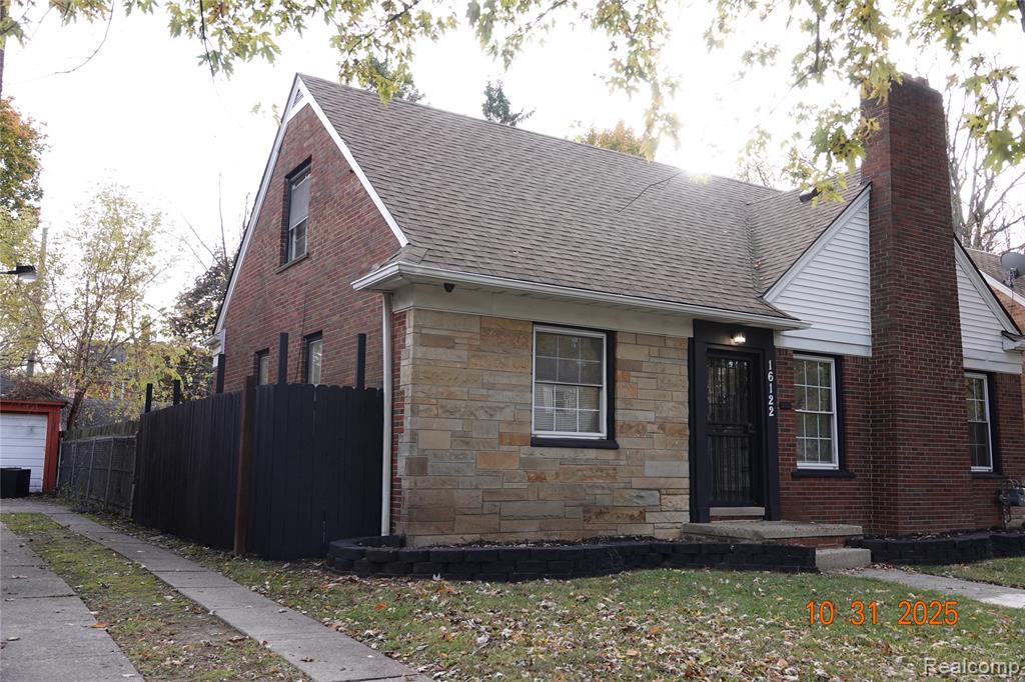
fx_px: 882
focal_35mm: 31
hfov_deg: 60.3
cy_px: 341
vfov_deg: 42.3
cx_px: 512
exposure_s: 1/100
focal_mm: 11.51
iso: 100
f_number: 2.8
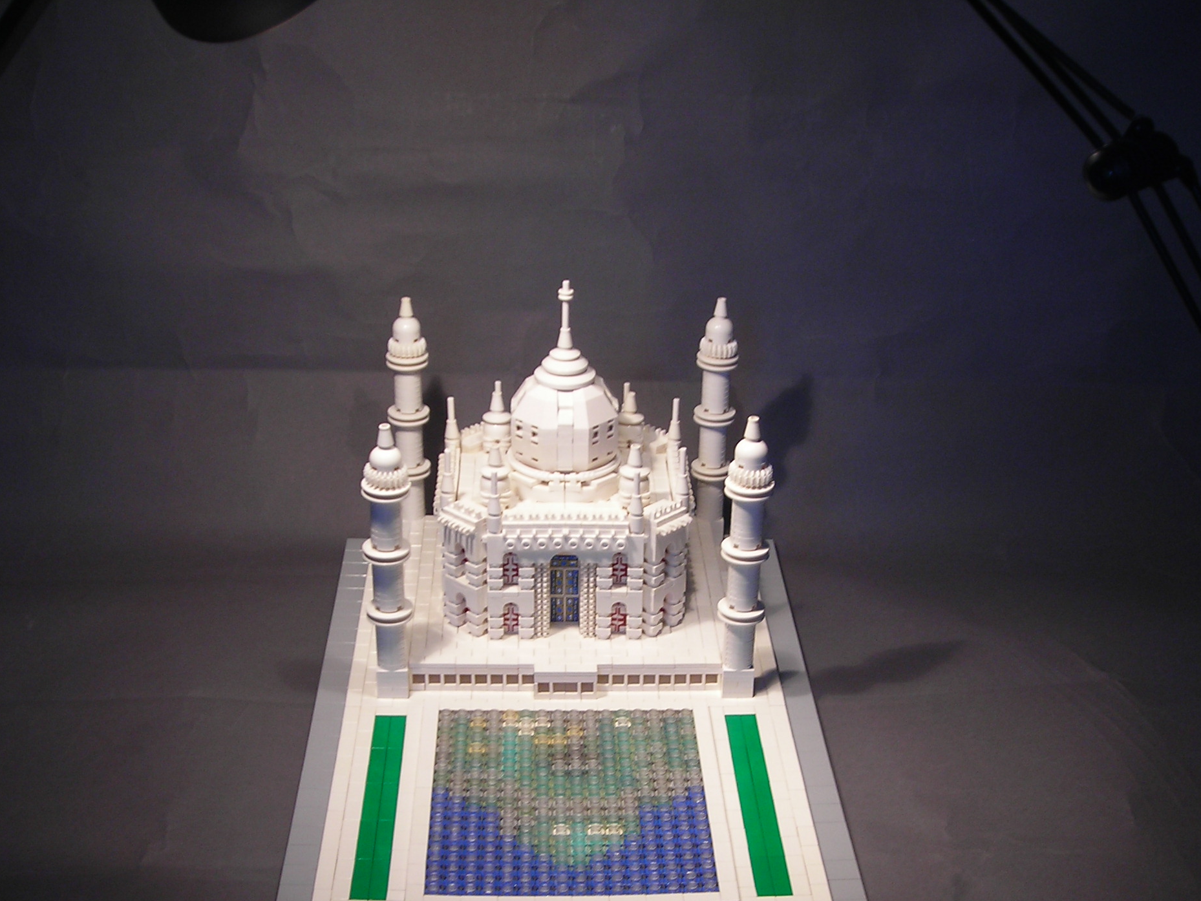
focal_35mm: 53
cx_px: 591
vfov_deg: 27.3
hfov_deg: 36.2
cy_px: 611
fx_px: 1839
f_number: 3.2
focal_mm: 6.3
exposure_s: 1/41.6
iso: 50
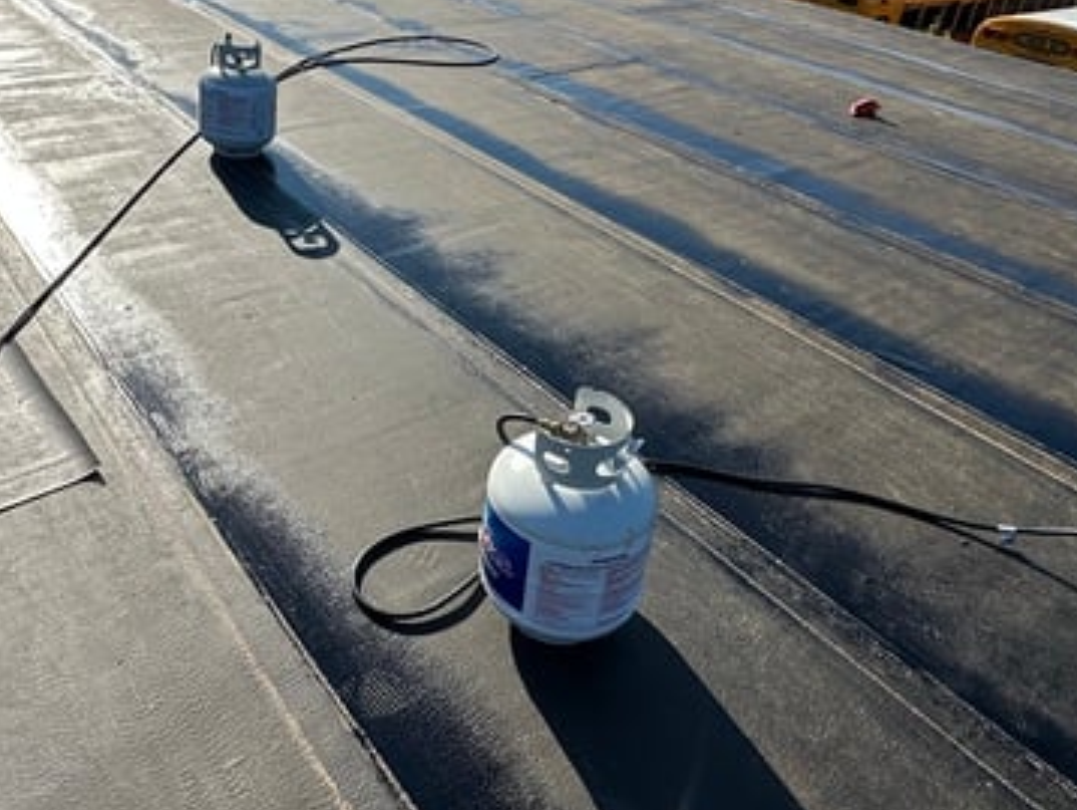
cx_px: 424
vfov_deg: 46.0
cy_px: 256
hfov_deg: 59.4
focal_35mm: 30
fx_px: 934
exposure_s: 1/3205
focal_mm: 2.22
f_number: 2.2
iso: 50
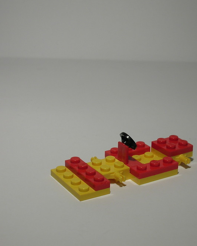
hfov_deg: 18.5
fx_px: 605
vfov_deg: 23.0
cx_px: 128
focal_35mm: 83
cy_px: 123
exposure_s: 1/30.5
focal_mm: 10.4
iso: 50
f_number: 3.6
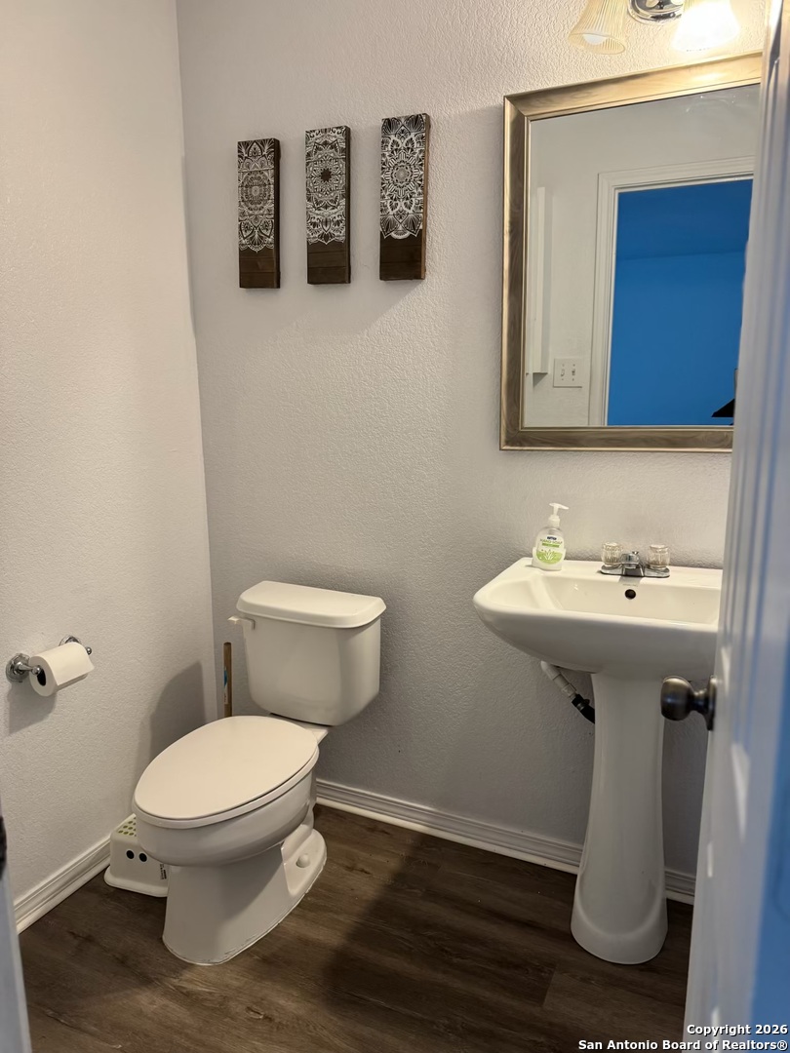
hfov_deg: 56.8
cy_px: 526
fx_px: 730
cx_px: 395
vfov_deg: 71.6
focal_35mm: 24
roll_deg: +0.8
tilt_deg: -12.0
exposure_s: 1/60
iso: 320
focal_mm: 6.76
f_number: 1.78
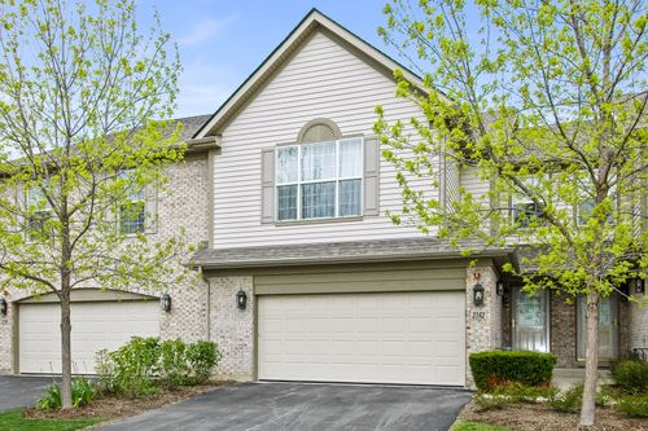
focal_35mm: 33
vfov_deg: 39.9
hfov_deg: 57.2
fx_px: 594
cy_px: 216
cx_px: 324
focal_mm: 22
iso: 400
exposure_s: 1/500
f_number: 8
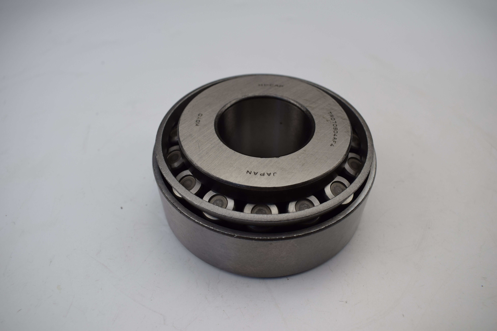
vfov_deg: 47.9
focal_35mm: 27
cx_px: 248
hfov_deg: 67.4
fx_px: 373
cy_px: 166
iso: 400
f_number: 6.3
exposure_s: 1/160
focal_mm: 18
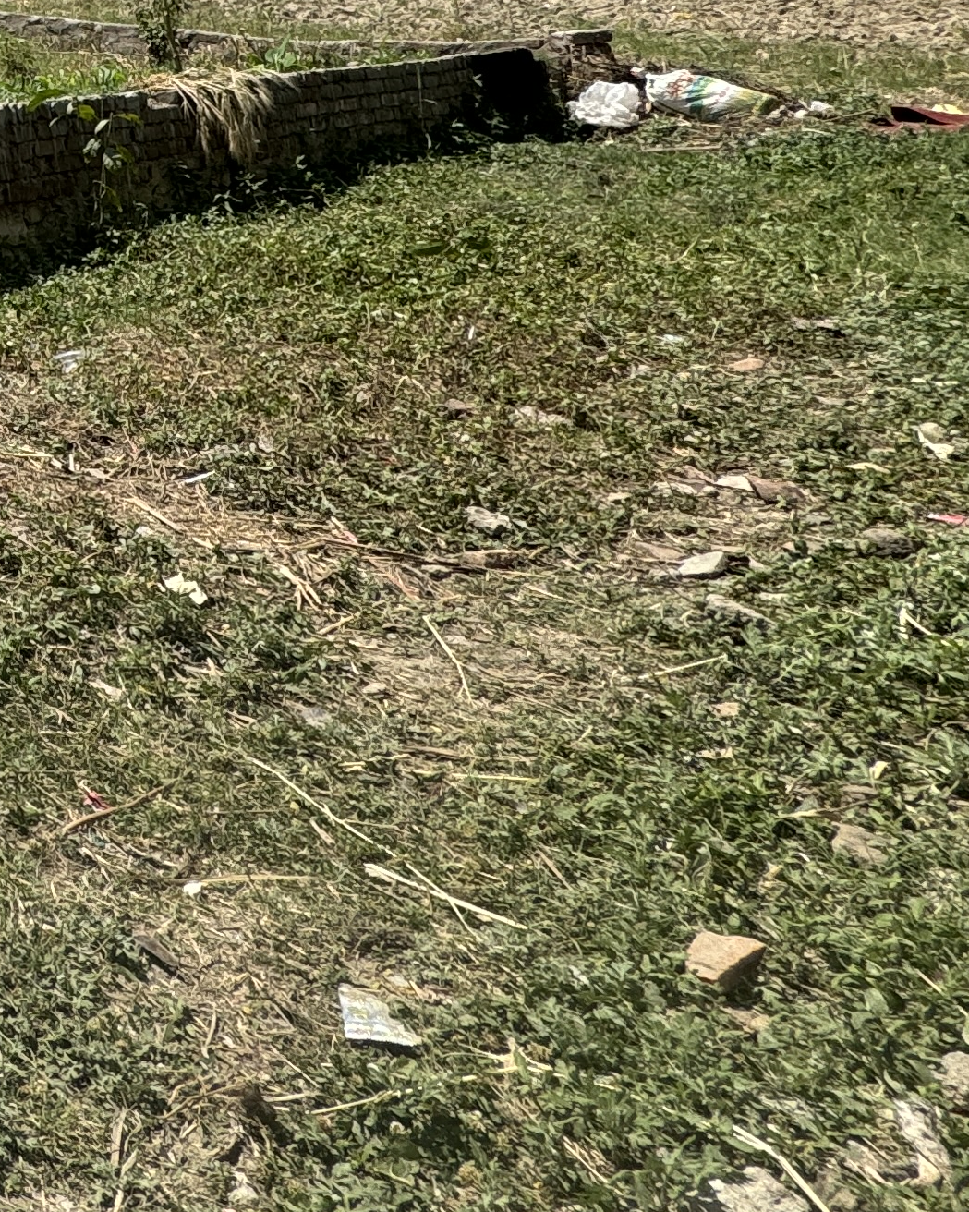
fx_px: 1506
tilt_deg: +7.2
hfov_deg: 22.7
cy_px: 60
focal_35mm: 42
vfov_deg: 39.7
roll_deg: +3.0
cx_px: -723
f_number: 2.2
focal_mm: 2.22
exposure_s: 1/1323
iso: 50
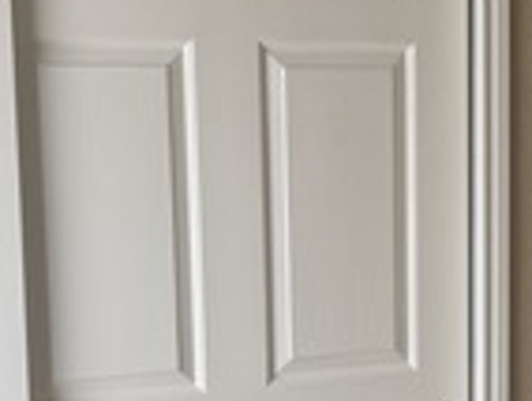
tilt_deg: -11.9
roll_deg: -0.7
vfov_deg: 13.6
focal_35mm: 108
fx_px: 1663
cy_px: 364
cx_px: 618
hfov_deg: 17.4
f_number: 1.78
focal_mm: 6.76
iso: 80
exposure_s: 1/121
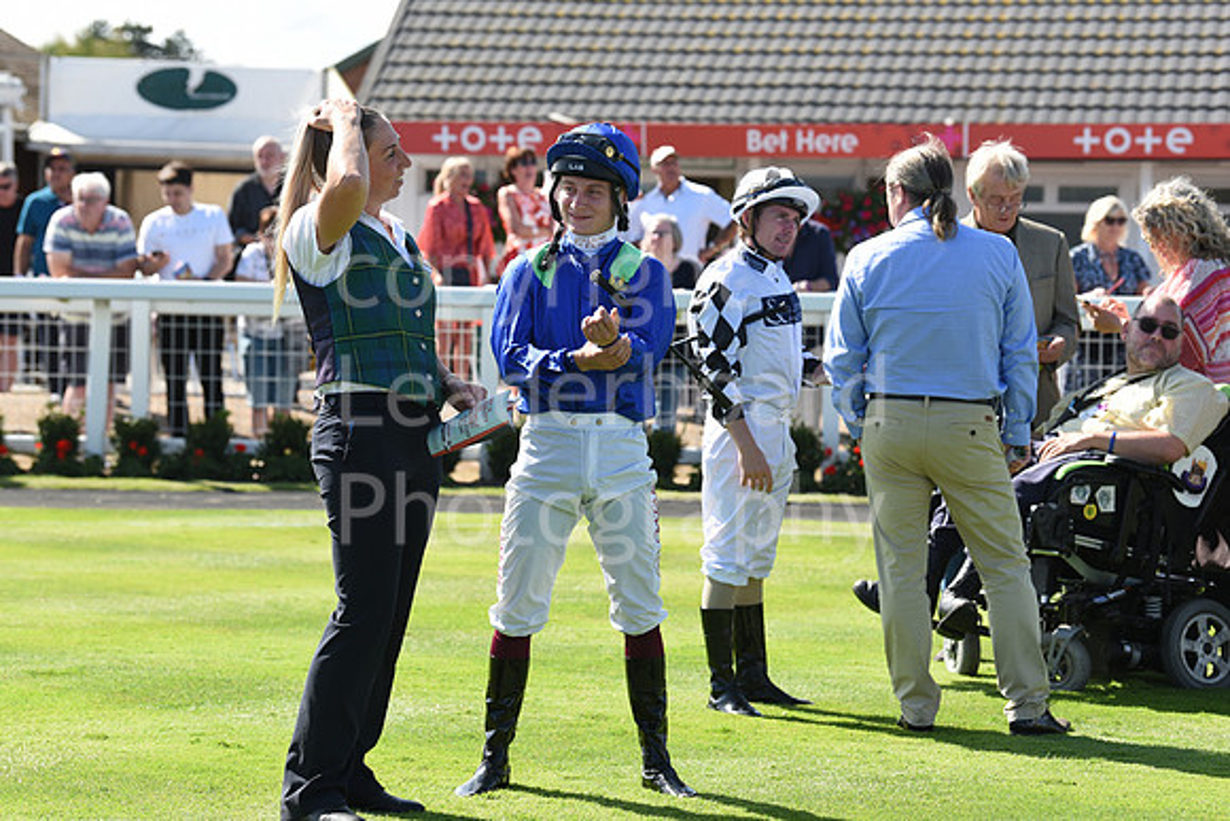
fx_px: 4169
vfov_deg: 11.2
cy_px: 410
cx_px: 615
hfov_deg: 16.8
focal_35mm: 122
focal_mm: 122
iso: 400
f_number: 5.6
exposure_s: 1/1000
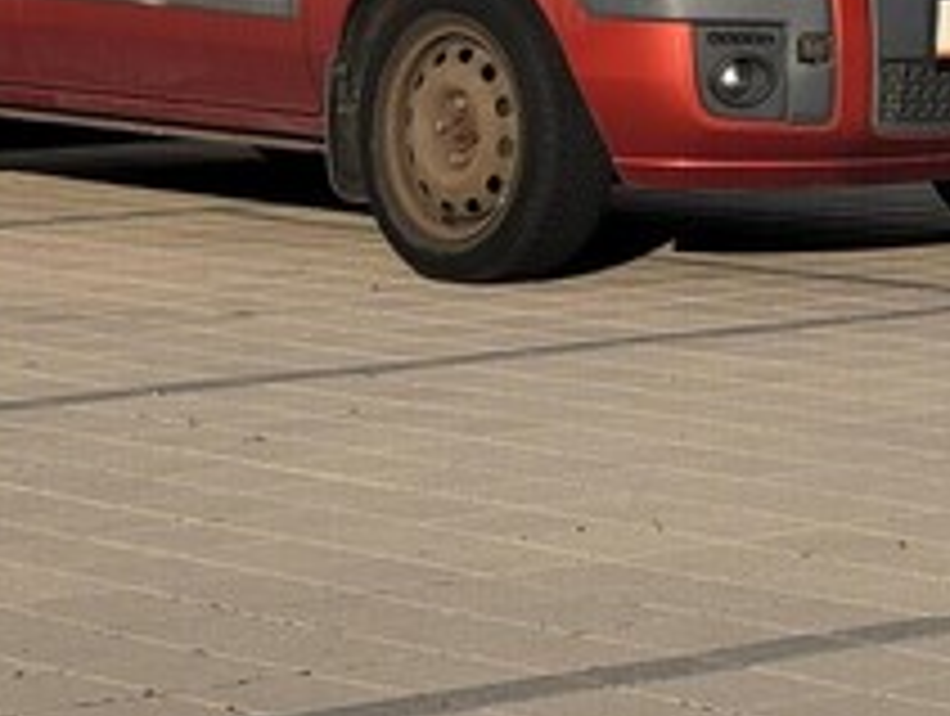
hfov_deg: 10.0
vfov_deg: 7.5
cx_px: 504
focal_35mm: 198
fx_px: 5443
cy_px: -187
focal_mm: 7.12
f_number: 2.4
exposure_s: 1/1087
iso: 25
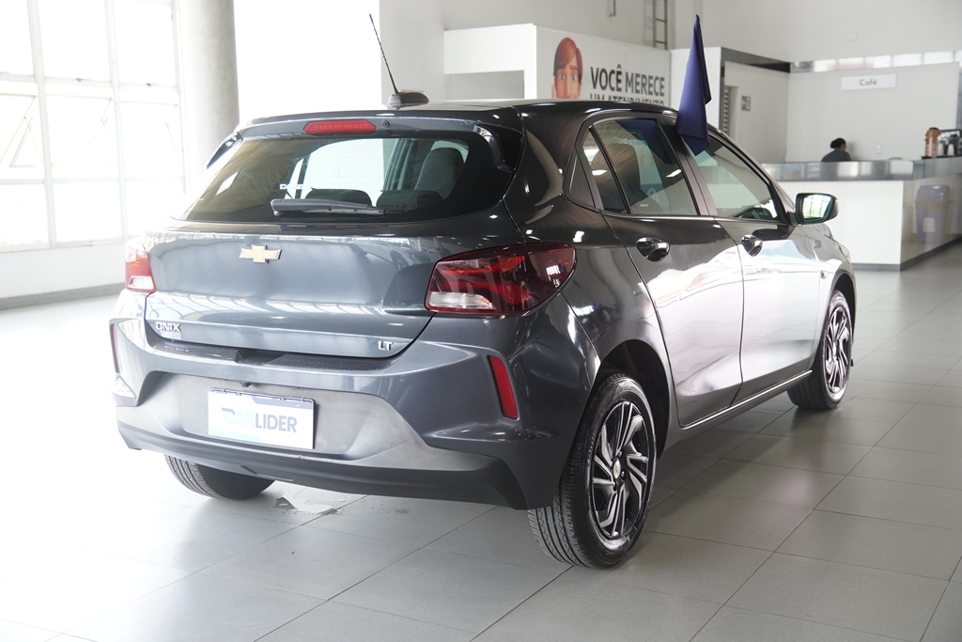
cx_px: 481
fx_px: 1122
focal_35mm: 42
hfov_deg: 46.4
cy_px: 321
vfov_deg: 31.9
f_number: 2.8
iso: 250
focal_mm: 28
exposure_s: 1/50
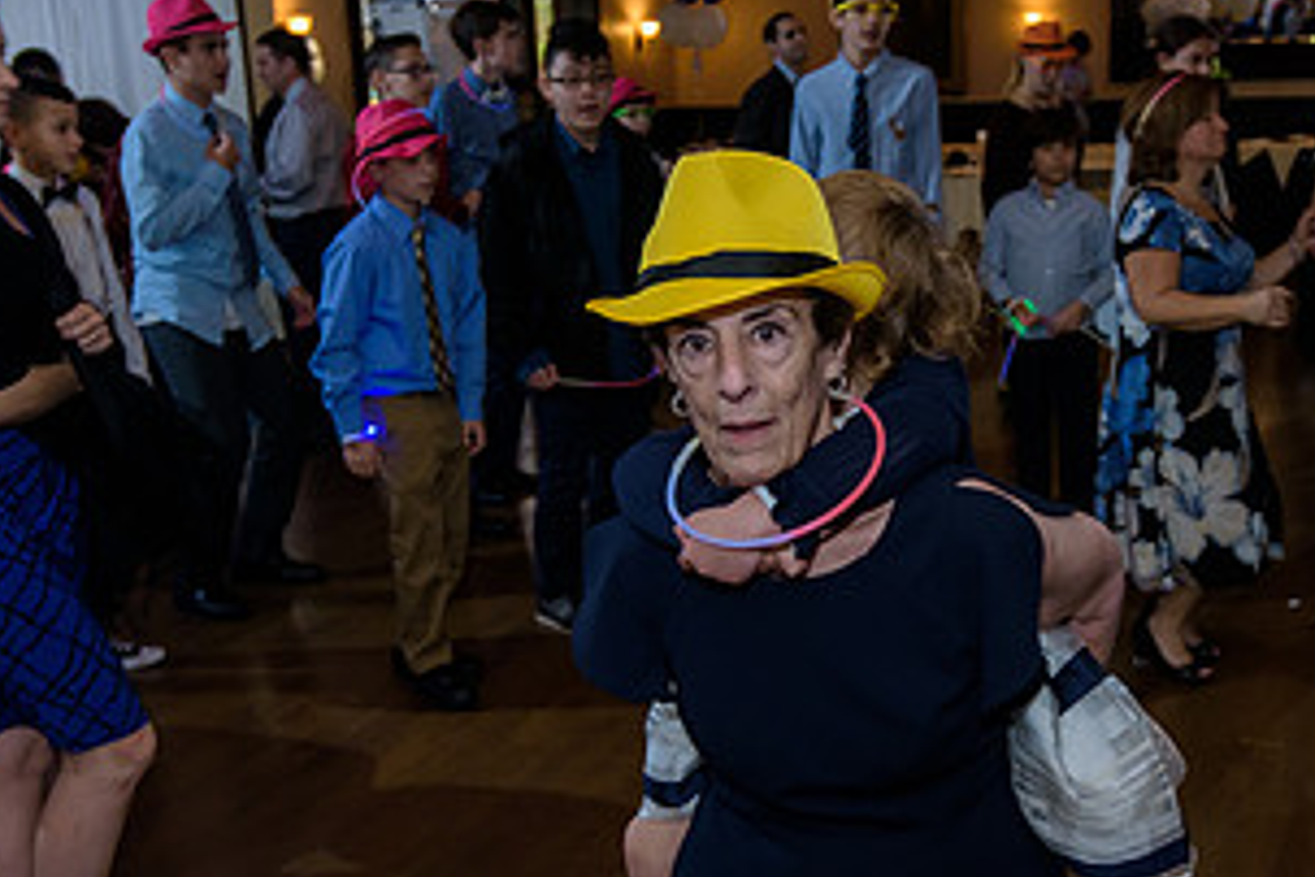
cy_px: 501
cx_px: 812
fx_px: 1680
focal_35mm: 46
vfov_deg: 29.2
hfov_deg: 42.5
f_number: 4
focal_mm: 24
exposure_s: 1/125
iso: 1600
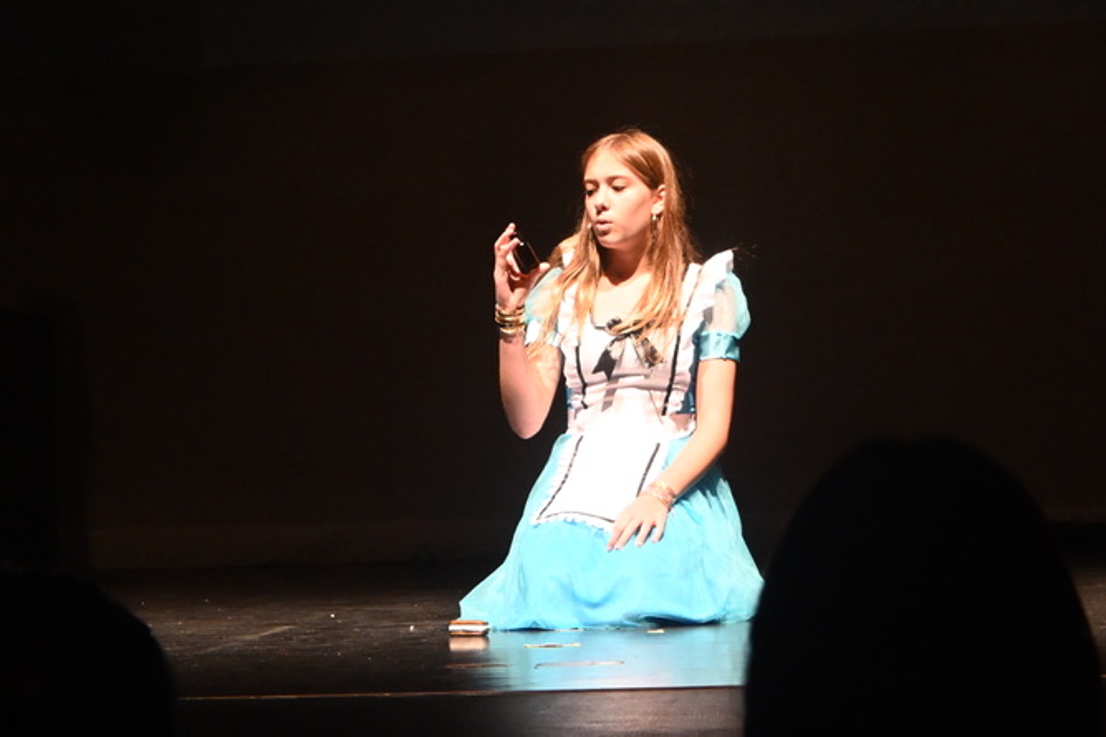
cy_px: 293
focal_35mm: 122
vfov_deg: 11.2
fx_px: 3747
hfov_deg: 16.8
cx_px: 561
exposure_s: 1/60
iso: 4000
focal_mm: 50
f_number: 6.3
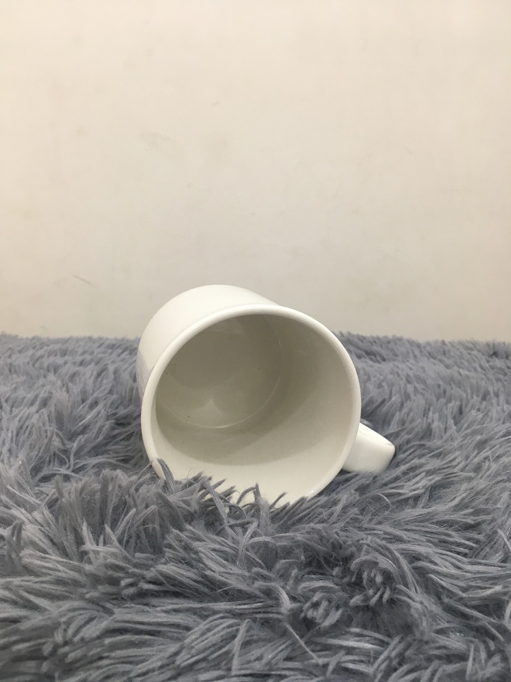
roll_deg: +1.0
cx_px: 256
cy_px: 341
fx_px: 571
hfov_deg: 48.2
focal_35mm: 29
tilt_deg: -14.4
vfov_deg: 61.7
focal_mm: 4.15
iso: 80
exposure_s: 1/33
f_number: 2.2
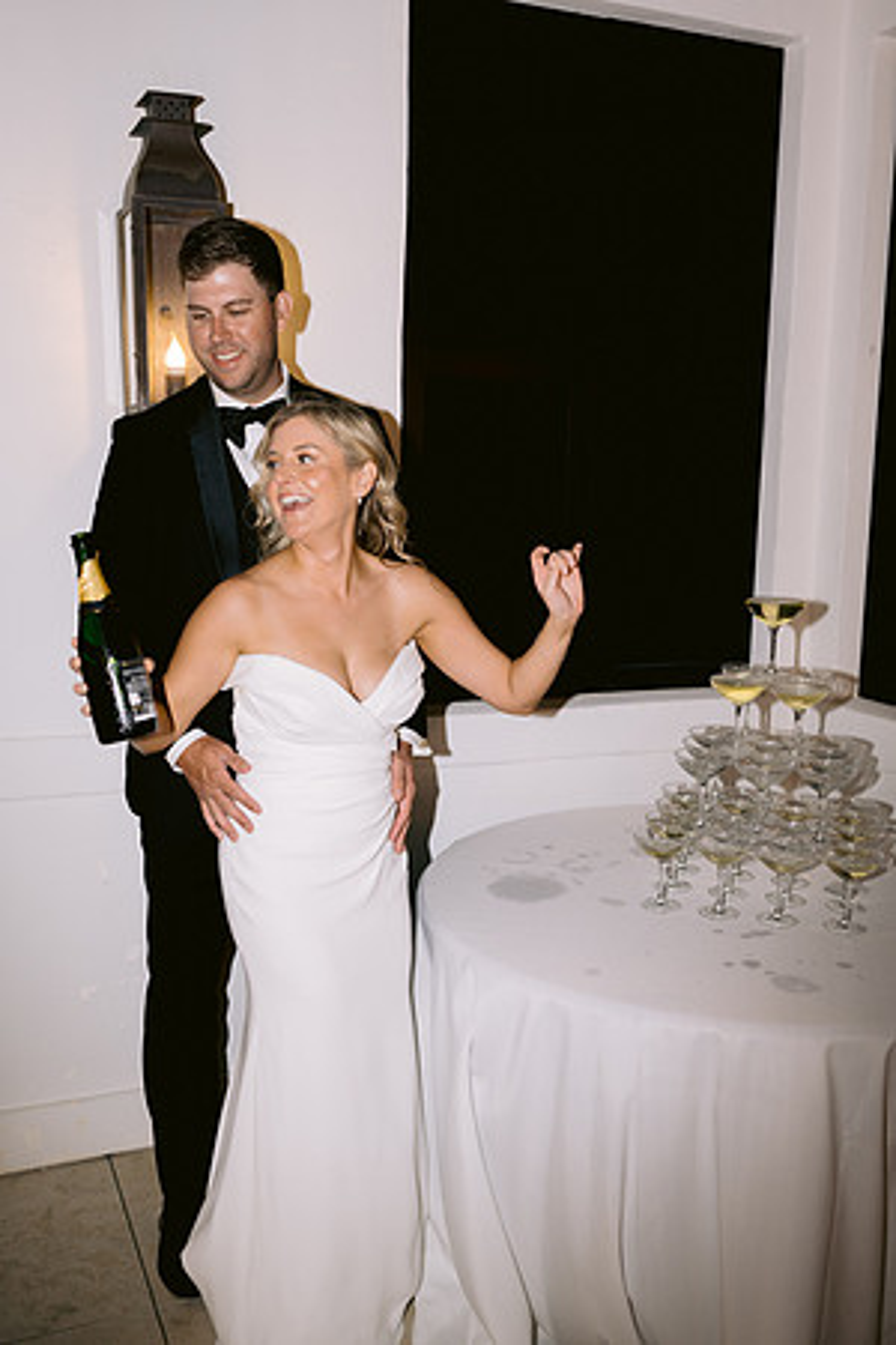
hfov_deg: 37.9
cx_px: 448
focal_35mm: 35
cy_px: 672
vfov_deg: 54.4
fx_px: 1307
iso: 400
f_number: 2.8
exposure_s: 1/160
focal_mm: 35
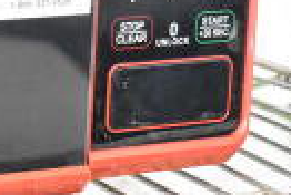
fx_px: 1412
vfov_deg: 7.8
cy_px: -79
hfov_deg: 10.7
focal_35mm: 174
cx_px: -295
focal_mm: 25
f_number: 4
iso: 8000
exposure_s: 1/40
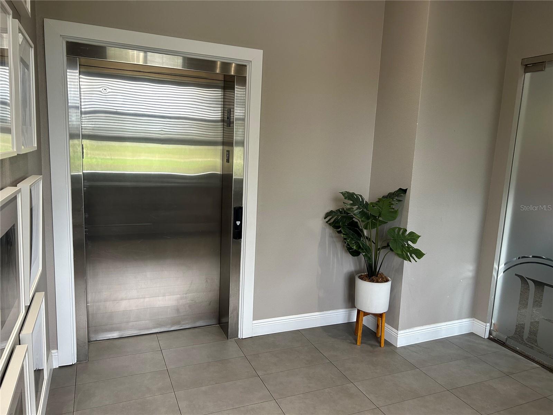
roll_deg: -3.2
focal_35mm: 26
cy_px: 208
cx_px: 276
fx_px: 415
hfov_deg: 67.3
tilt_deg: -7.9
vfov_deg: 53.1
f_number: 1.5
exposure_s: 1/120
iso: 125
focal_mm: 5.7
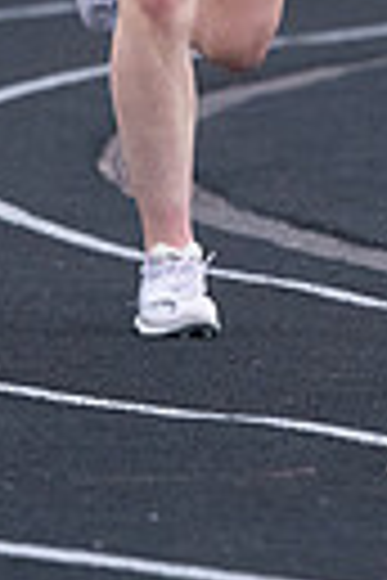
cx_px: 182
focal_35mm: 993
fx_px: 16011
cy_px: -409
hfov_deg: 1.4
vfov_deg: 2.1
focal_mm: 190
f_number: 5
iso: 2000
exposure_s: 1/1600
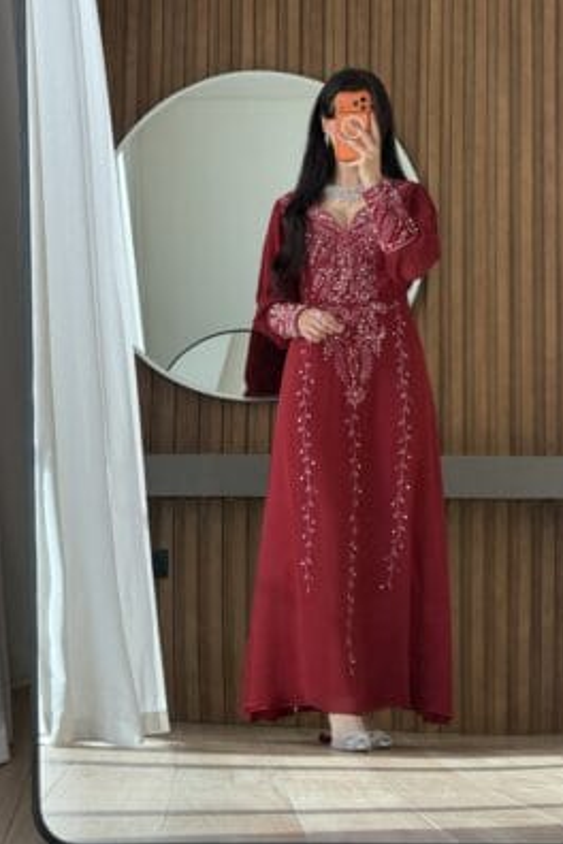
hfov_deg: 13.0
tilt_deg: -19.8
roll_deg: +0.3
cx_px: 301
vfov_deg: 19.5
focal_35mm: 105
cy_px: 422
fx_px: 2463
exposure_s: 1/121
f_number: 2.8
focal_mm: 16.89
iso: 80
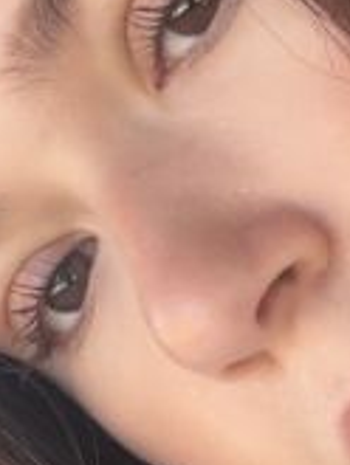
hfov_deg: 12.8
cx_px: 556
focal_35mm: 109
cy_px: 516
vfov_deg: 17.4
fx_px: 1468
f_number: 1.9
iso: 64
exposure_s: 1/121
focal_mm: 2.71
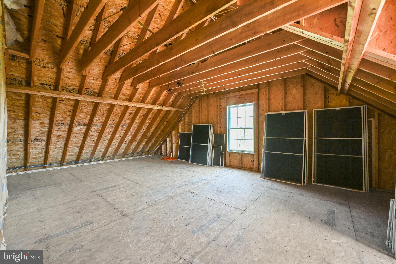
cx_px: 198
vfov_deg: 81.2
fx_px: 154
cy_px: 132
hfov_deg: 104.3
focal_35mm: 14
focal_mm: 14
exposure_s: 1/125
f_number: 5
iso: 1600
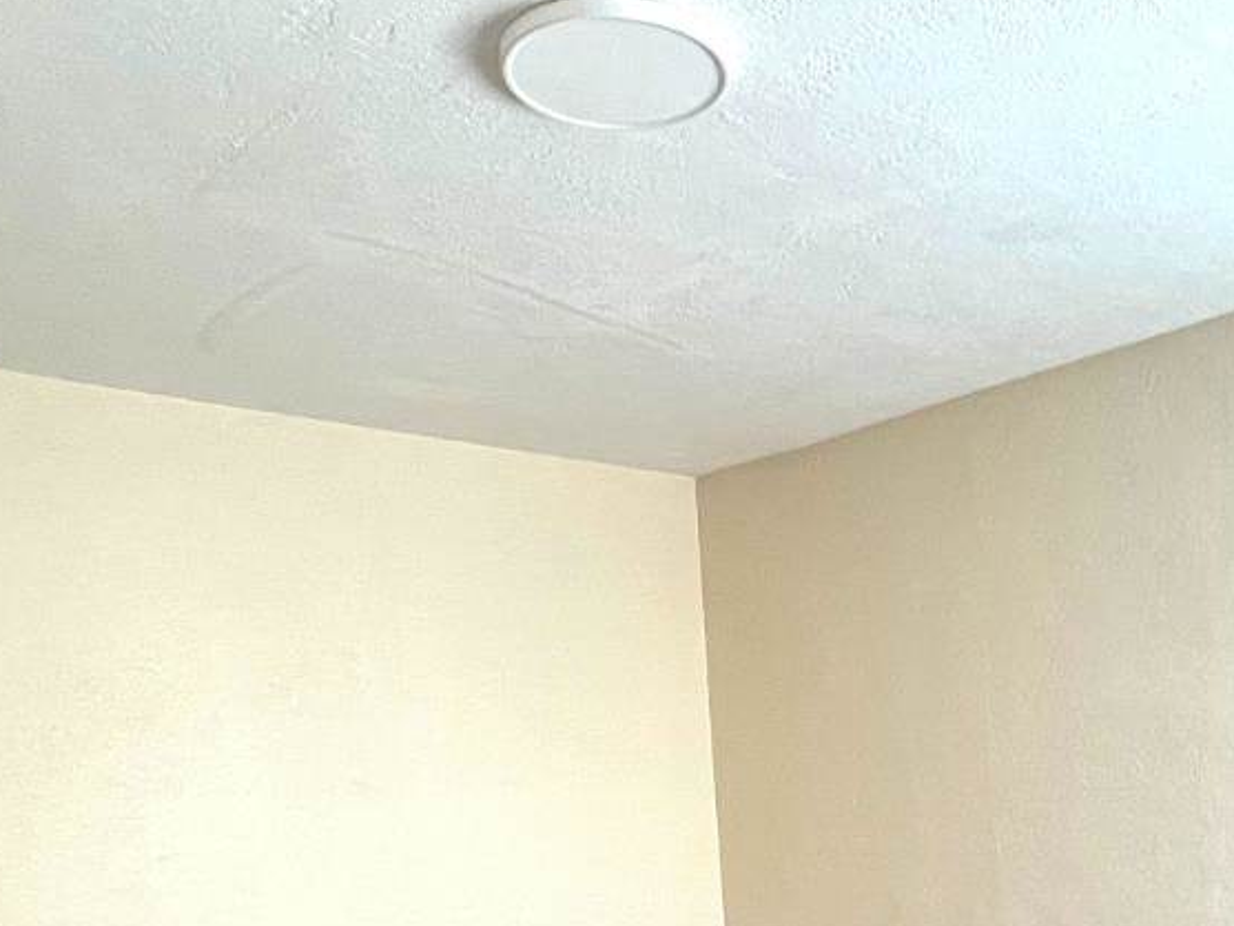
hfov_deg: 51.0
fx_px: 1248
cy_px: 982
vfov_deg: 35.6
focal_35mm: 35
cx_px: 884
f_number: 1.8
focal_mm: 1.57
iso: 200
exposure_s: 1/99
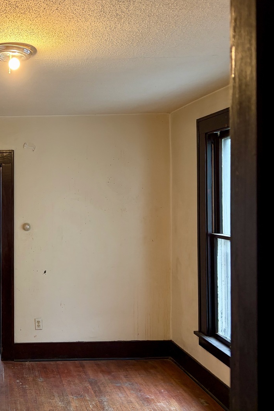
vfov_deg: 51.9
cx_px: -2
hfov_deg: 32.9
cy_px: 200
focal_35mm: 37
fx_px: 422
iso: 125
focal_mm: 5.96
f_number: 1.6
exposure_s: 1/60
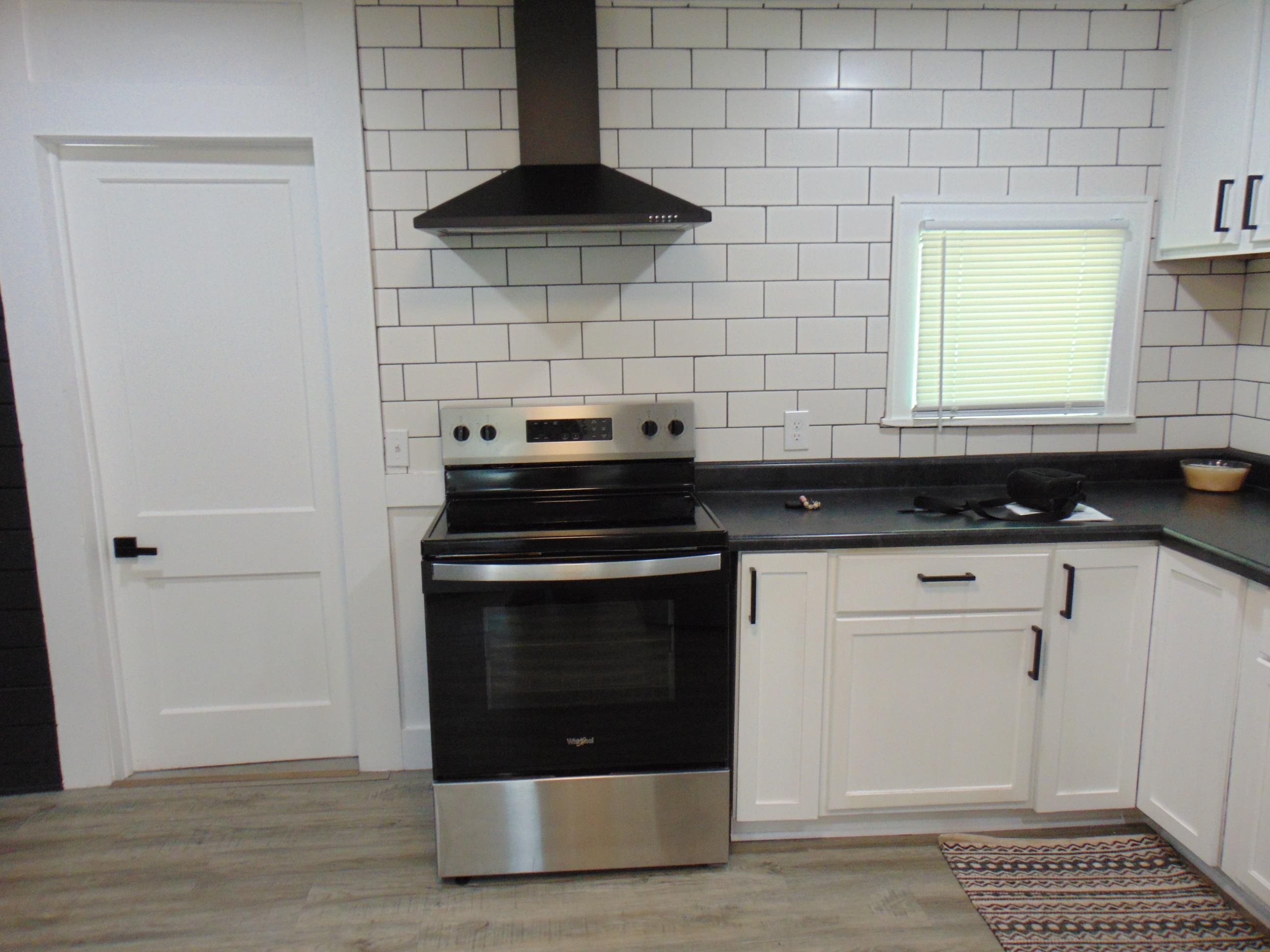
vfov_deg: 54.9
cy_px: 476
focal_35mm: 25
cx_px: 635
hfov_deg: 69.4
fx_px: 917
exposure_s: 1/30
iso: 200
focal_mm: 4.5
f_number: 3
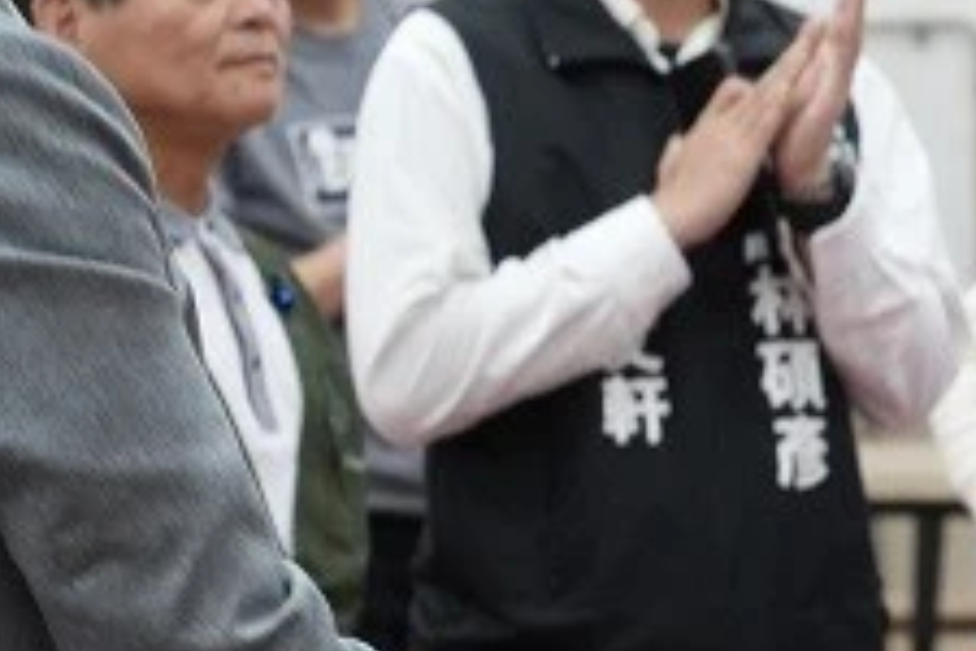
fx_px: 7591
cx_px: 1054
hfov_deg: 7.3
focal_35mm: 280
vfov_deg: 4.9
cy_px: 243
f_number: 5
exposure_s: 1/160
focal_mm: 71
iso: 2500
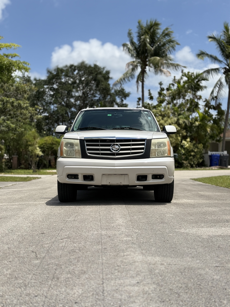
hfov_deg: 30.3
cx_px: 115
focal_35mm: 48
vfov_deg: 39.7
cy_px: 154
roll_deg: +0.1
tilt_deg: -0.5
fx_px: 425
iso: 64
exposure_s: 1/7143
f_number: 1.78
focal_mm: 6.76
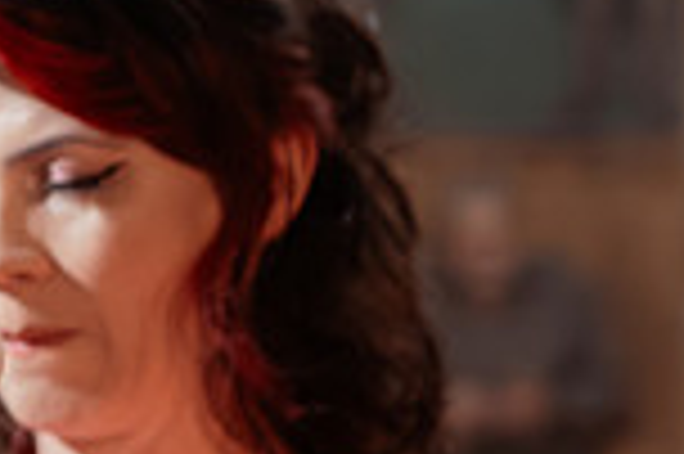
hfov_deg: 12.3
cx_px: -455
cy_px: 225
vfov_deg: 8.8
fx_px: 2961
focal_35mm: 156
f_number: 2.2
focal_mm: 35
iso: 1600
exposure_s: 1/250
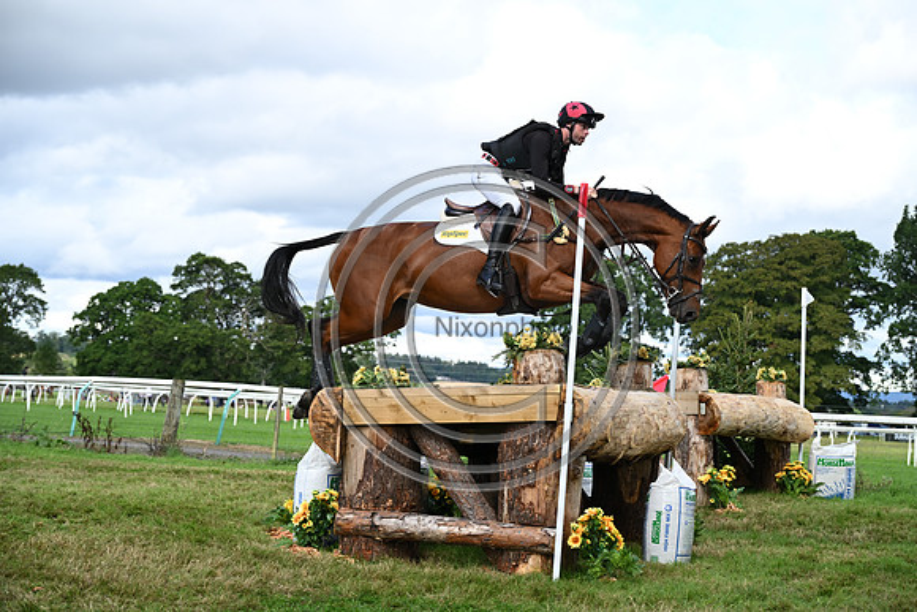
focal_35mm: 62
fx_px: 1580
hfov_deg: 32.4
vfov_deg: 21.9
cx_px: 458
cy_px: 306
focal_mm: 62
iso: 450
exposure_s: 1/1250
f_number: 4.5
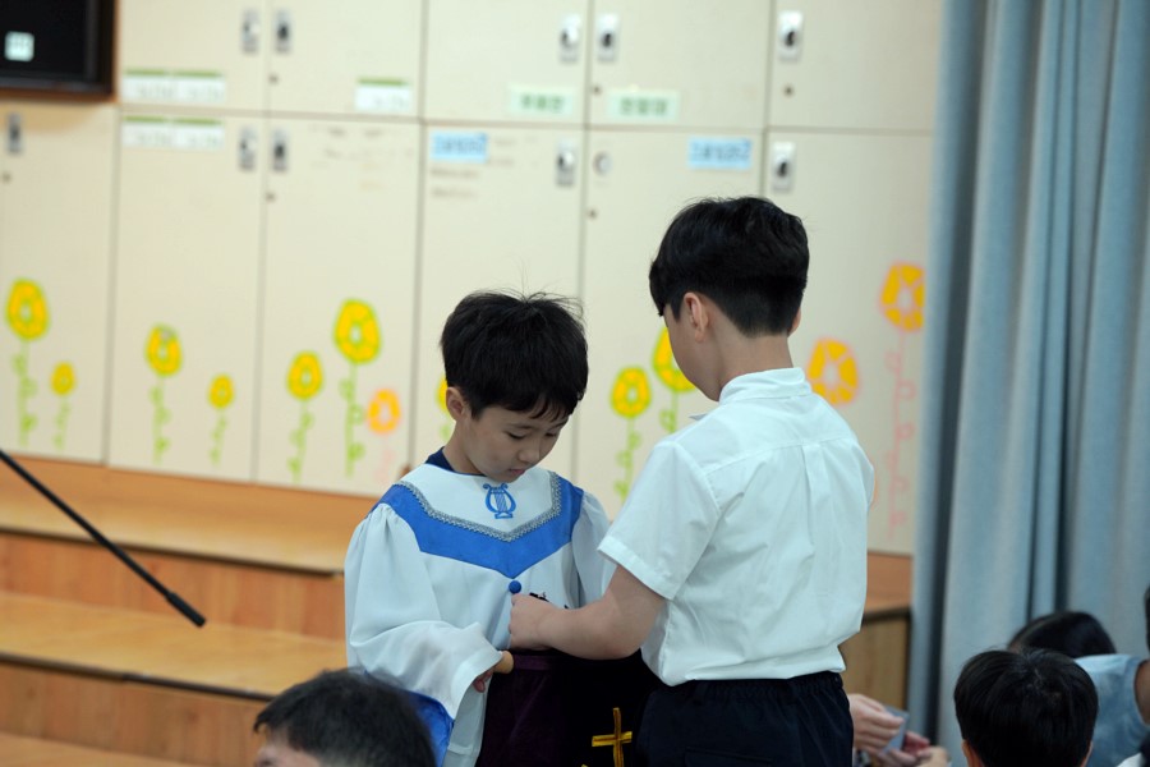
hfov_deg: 19.3
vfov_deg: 12.9
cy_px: 384
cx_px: 575
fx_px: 3386
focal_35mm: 106
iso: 640
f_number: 4
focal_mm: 106
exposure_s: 1/160
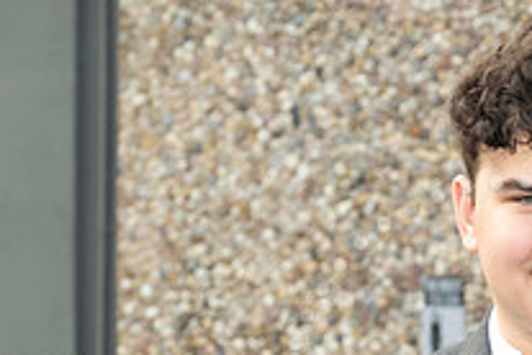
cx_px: 522
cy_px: 415
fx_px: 3192
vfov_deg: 6.3
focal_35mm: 216
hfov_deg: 9.5
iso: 500
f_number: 7.1
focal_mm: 77
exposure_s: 1/200
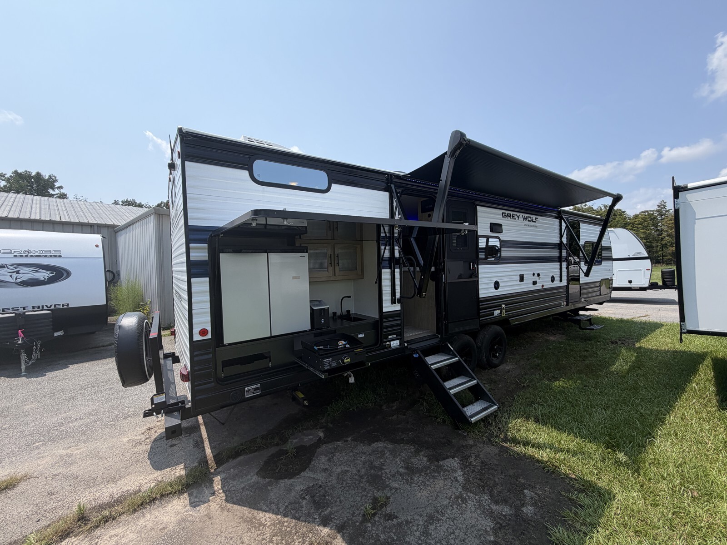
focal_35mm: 14
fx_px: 294
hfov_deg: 102.1
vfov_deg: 85.7
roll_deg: +2.4
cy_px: 272
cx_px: 364
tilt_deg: +0.4
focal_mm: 2.22
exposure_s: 1/820
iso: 20
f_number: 2.2
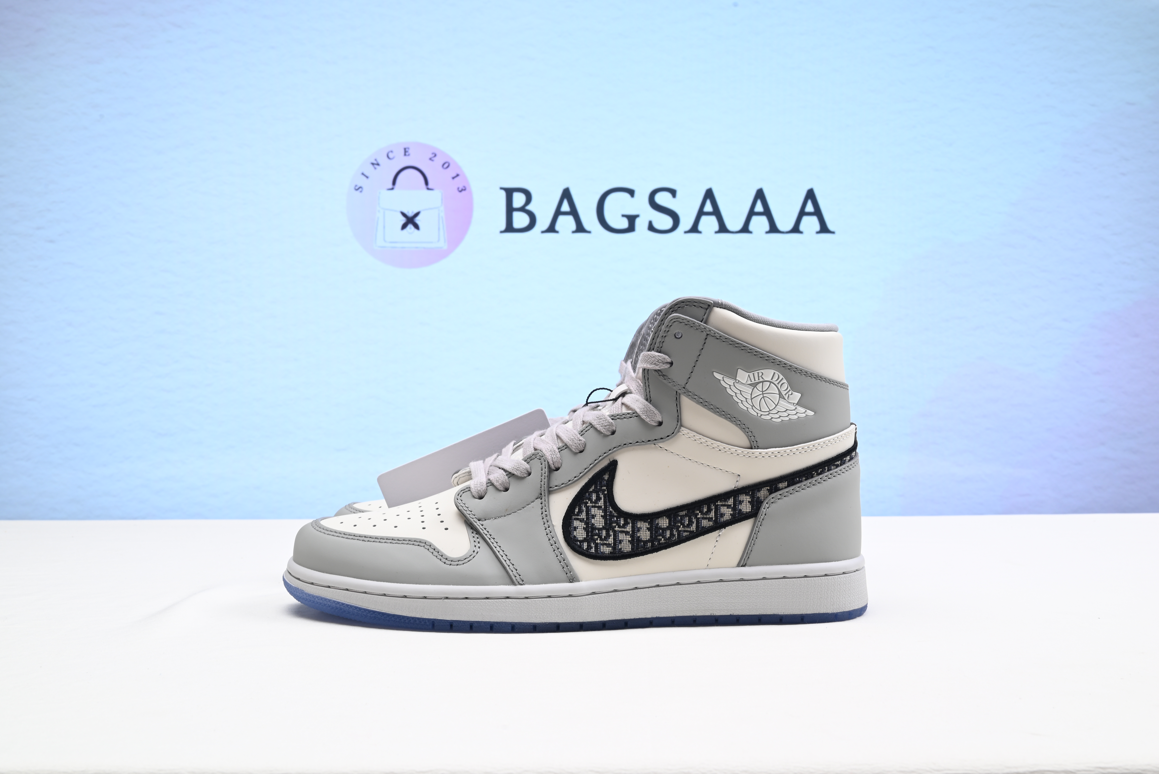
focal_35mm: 36
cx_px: 580
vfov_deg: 36.9
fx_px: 1159
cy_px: 387
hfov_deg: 53.1
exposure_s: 1/2
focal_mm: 36
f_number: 16
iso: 100
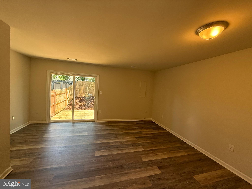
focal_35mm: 14
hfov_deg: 102.1
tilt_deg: -3.3
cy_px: 94
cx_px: 126
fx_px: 102
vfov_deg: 85.7
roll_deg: -3.8
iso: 125
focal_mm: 2.22
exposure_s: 1/99
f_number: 2.2
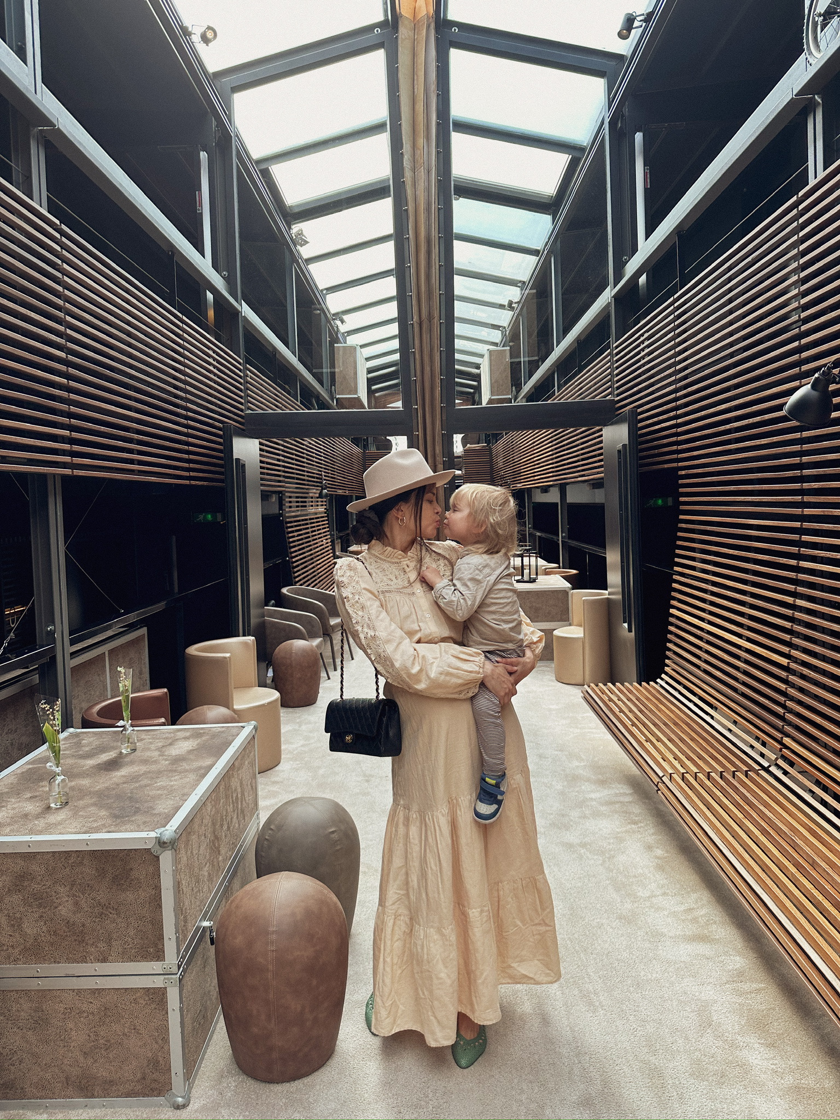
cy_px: 560
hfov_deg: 56.8
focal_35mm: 24
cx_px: 420
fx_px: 777
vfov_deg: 71.6
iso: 80
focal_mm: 6.86
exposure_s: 1/280
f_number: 1.8
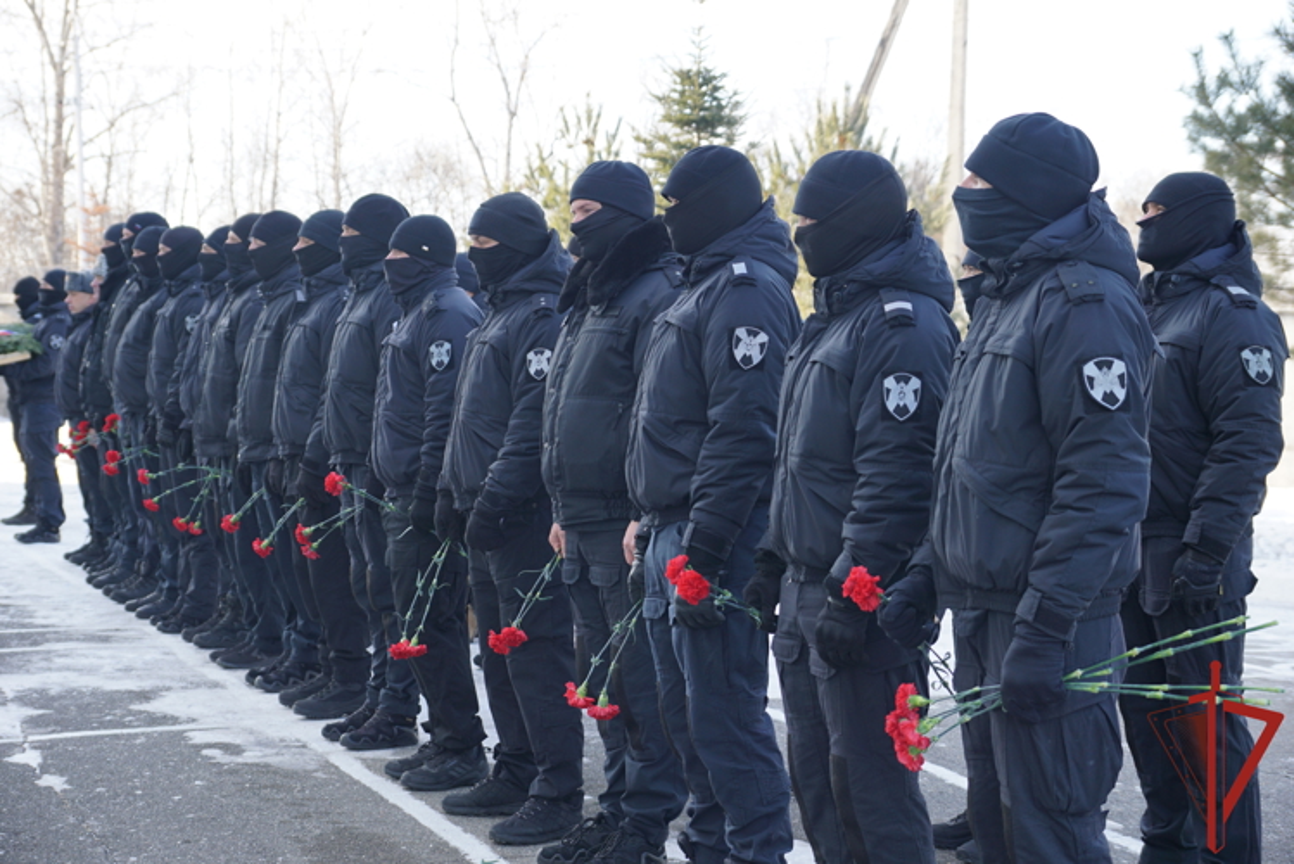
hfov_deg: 27.0
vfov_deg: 18.2
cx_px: 647
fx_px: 2697
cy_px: 432
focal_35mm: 75
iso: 100
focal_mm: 50
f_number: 5
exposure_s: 1/80
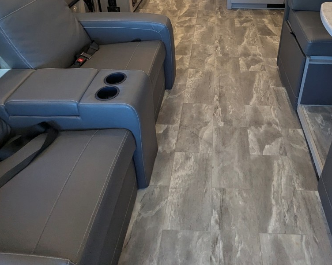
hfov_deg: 59.5
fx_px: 285
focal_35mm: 29
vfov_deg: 46.3
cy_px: 38
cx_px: 211
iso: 152
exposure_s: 1/137
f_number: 2.2
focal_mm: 2.35
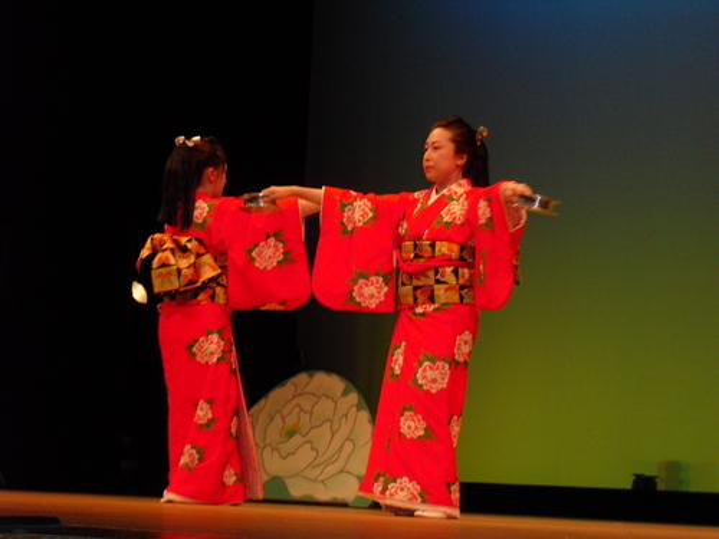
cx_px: 360
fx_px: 2222
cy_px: 270
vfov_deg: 13.8
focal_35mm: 107
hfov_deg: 18.4
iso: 400
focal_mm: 18.9
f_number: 5.6
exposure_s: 1/60
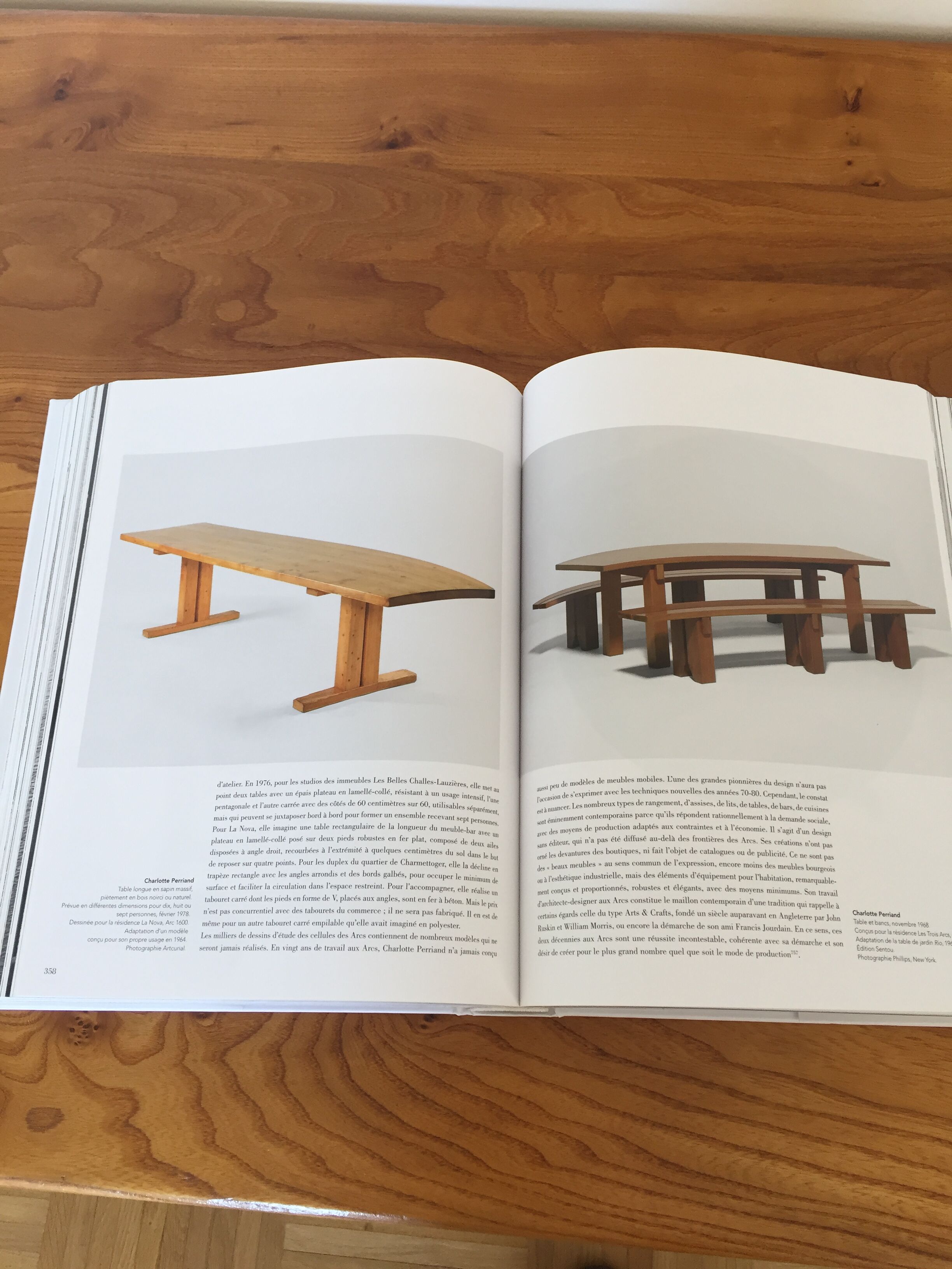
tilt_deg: -69.3
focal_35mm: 29
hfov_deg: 48.2
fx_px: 1063
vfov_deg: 61.7
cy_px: 634
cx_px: 476
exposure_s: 1/33
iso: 32
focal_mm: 4.15
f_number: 2.2
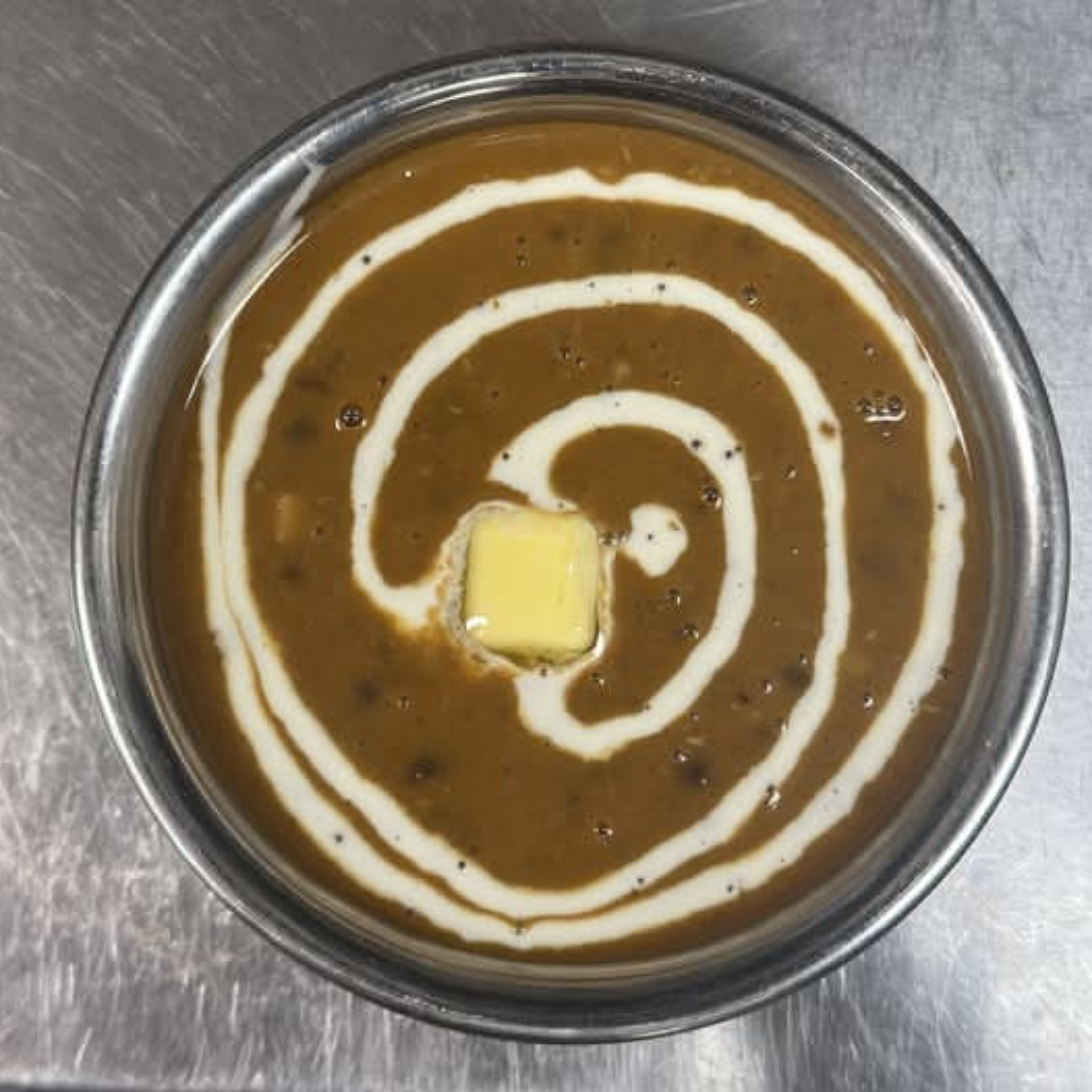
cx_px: 539
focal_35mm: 59
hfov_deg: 29.1
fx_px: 2106
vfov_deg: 28.9
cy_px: 362
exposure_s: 1/100
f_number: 1.78
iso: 125
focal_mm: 6.86
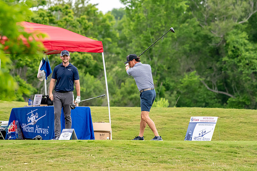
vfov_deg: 3.2
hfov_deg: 4.7
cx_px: 128
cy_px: 86
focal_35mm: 435
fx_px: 3106
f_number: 5.6
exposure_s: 1/2000
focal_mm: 290
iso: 1600
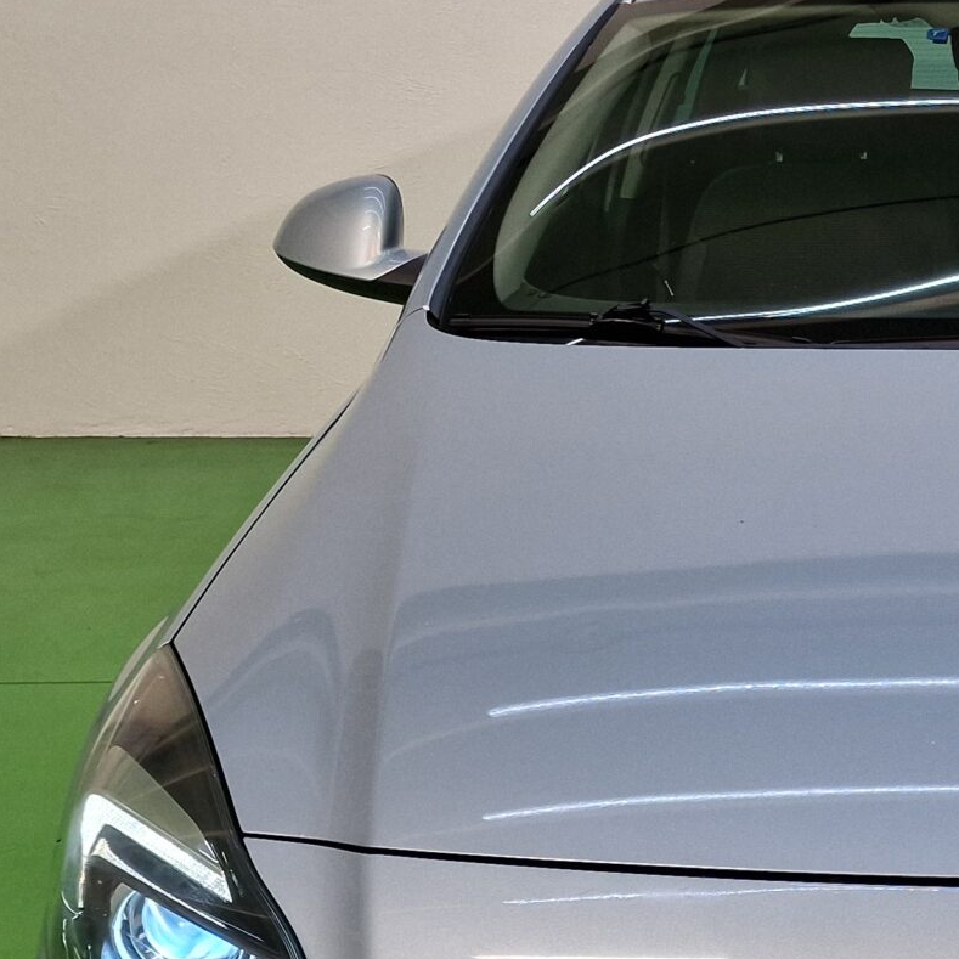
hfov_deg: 24.4
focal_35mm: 66
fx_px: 2069
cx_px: 1045
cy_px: 557
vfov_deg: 26.1
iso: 64
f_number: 1.8
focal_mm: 6.4
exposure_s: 1/100
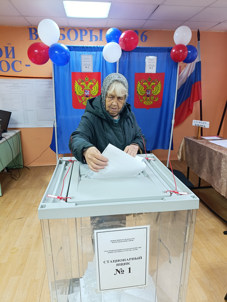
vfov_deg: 73.8
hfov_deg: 59.0
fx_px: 201
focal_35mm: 23
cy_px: 151
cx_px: 114
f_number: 1.65
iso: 957
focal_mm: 6.11
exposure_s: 1/100
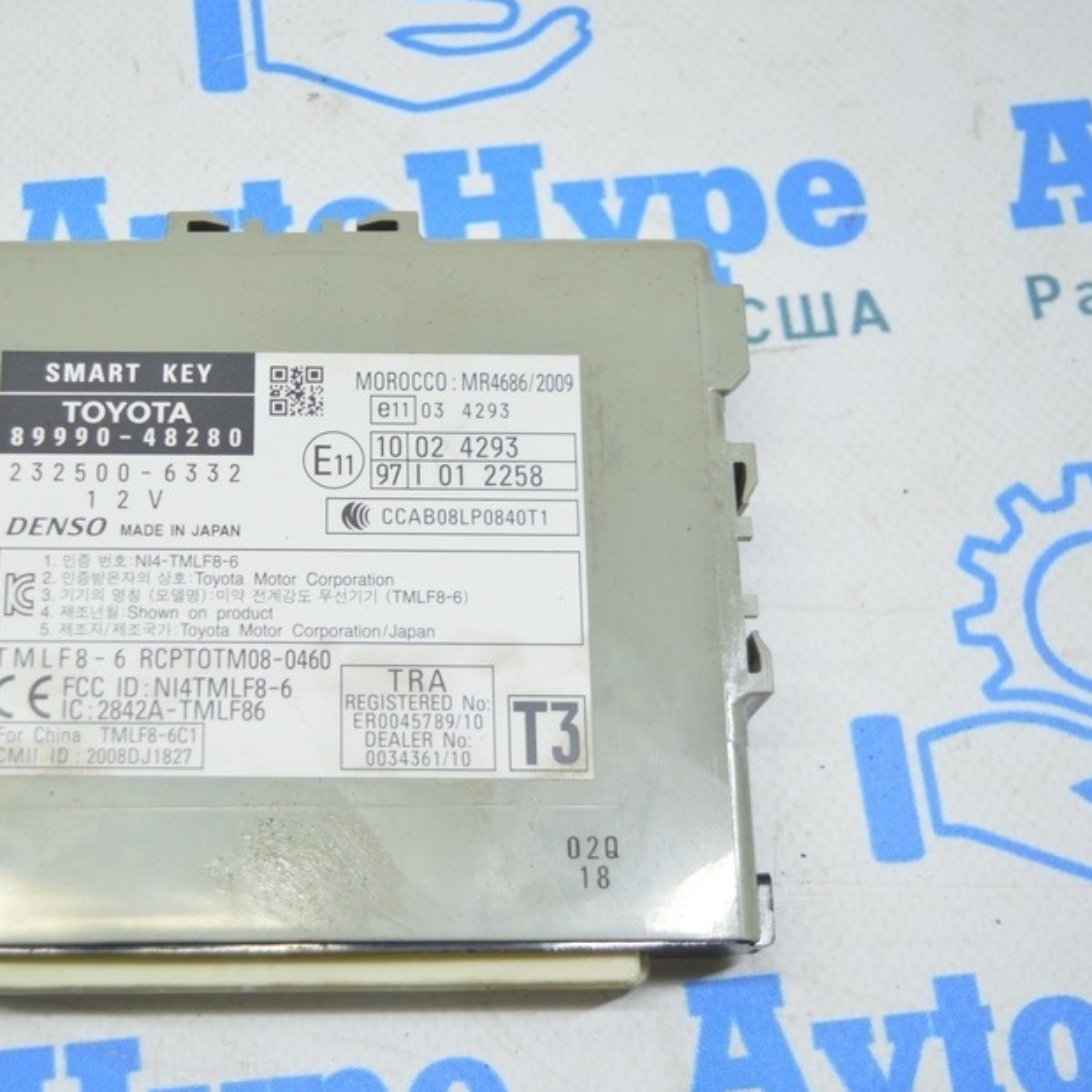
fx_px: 2024
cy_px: 564
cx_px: 288
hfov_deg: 29.8
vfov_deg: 30.2
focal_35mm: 57
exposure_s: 1/40
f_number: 4
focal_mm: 27
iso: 400
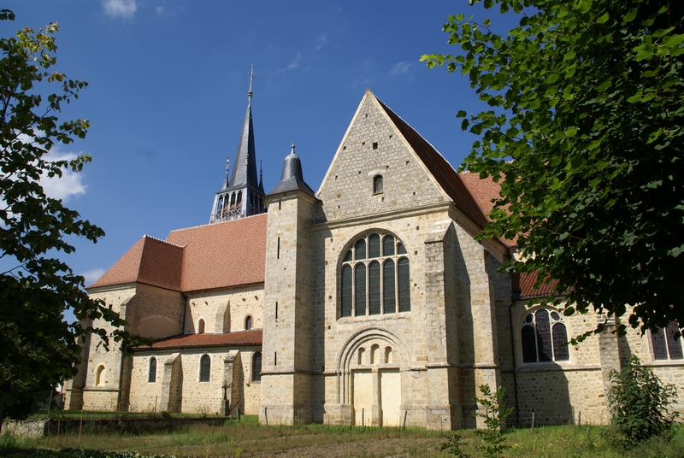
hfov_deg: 61.9
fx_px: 571
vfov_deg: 43.7
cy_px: 229
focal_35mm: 30
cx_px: 342
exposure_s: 1/160
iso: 100
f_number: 11
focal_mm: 20
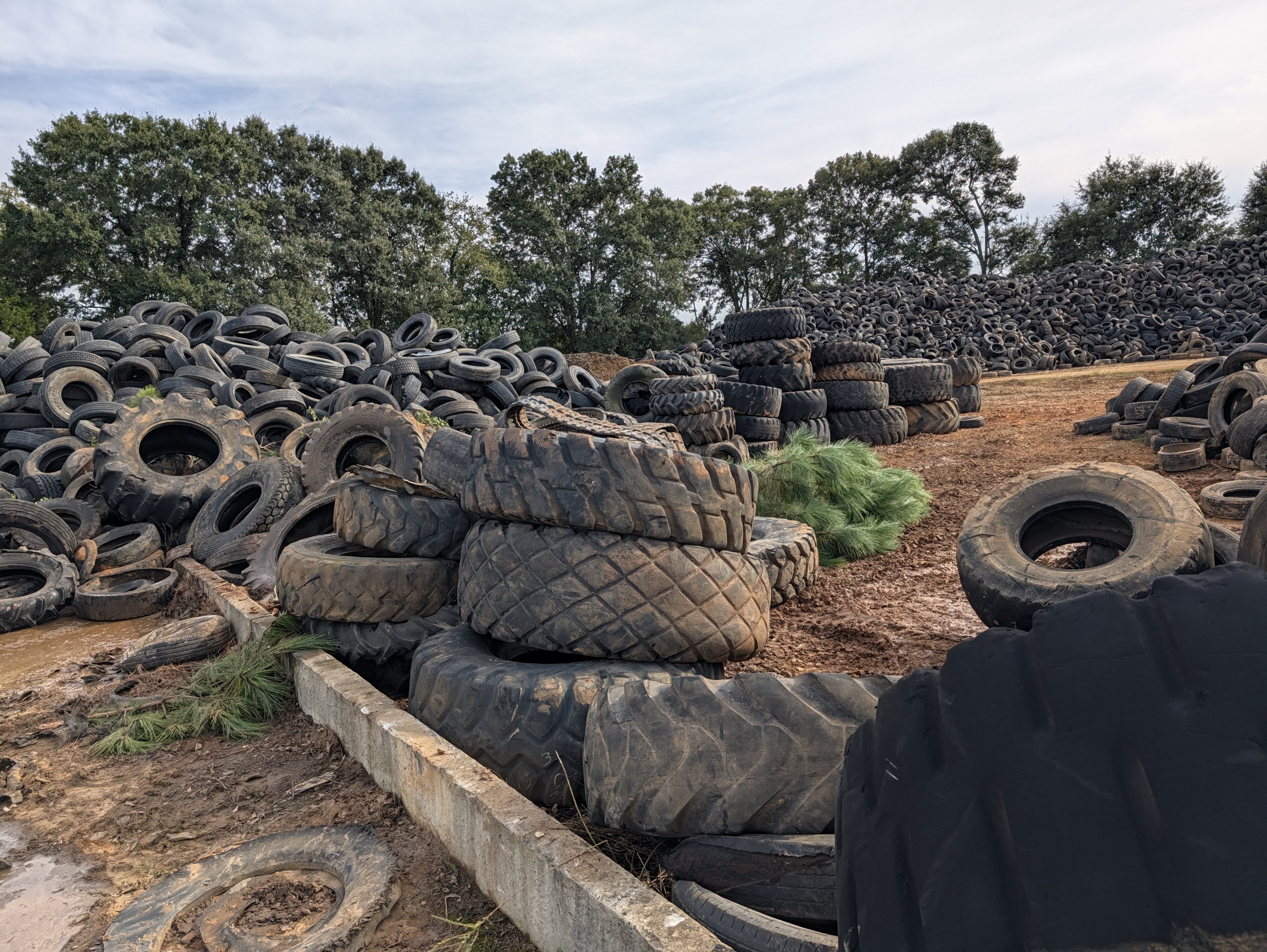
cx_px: 634
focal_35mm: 24
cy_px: 476
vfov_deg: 56.9
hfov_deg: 71.6
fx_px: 879
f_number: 1.68
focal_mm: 6.9
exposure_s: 1/1370
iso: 24
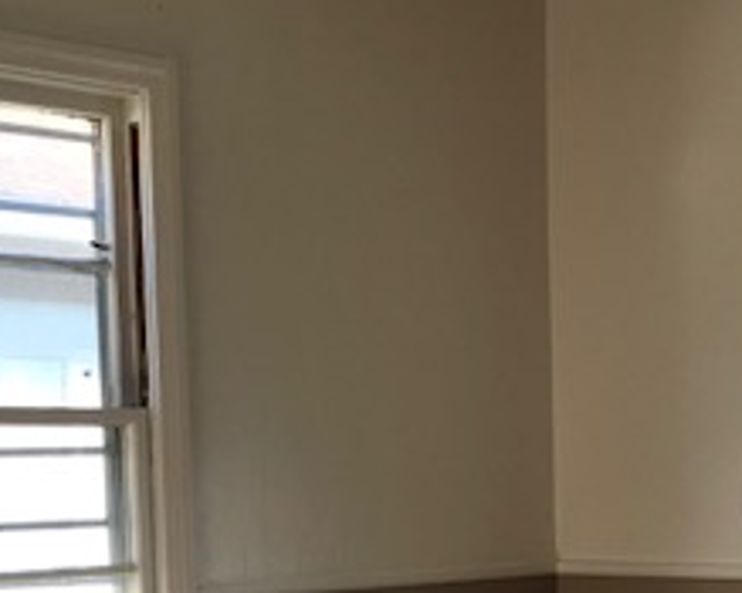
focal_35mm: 80
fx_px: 1756
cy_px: 617
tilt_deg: -5.3
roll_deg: +1.2
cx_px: 573
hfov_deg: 23.6
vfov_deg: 18.6
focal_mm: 3.99
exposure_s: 1/95
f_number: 1.8
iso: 20
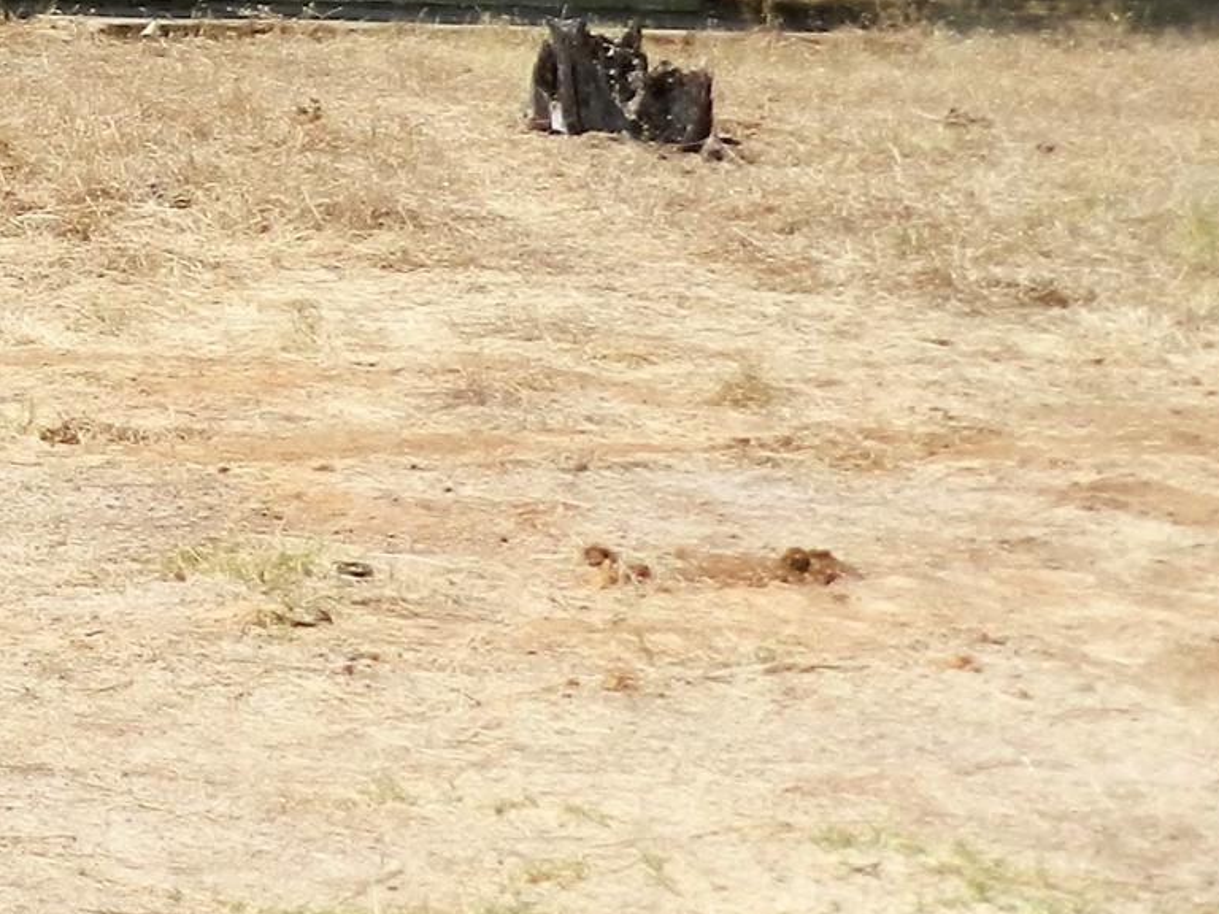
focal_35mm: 125
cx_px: -1024
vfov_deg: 11.7
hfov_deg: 13.9
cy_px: -132
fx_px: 4402
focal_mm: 5.6
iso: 160
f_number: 4
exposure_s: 1/1000
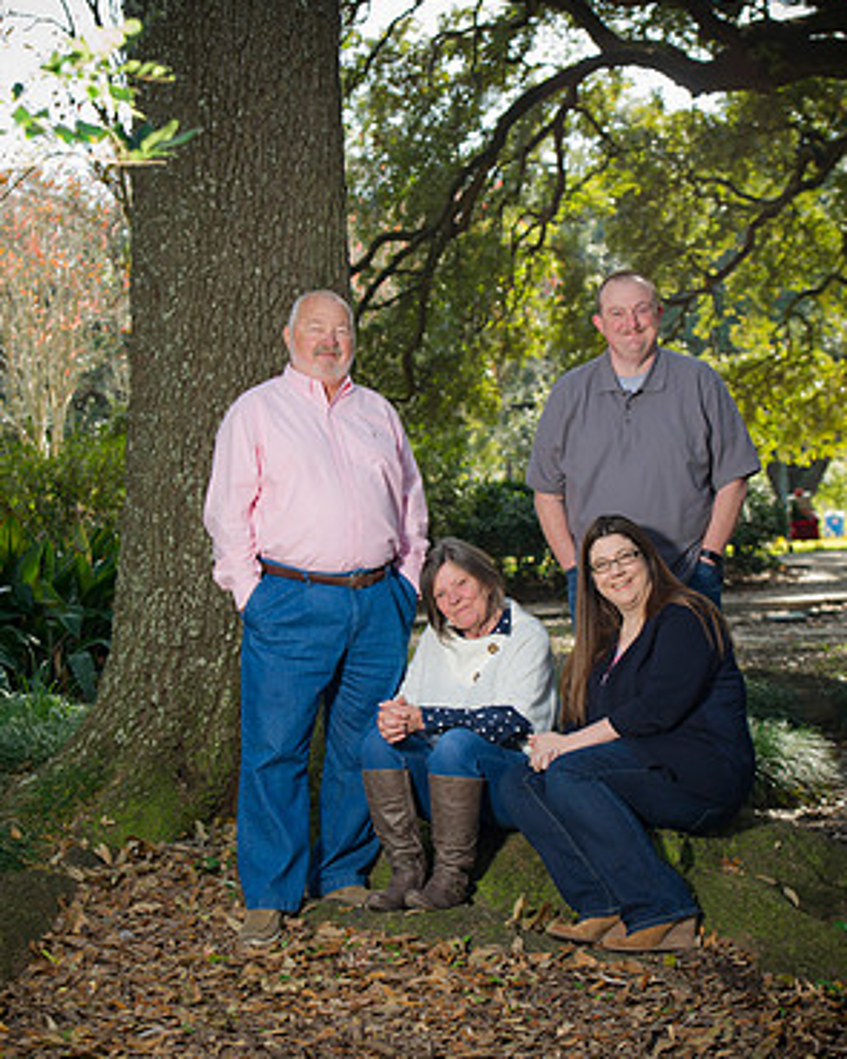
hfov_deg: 19.2
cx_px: 424
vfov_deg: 23.9
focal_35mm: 80
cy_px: 560
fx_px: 2508
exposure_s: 1/100
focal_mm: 70
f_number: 4.5
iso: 160
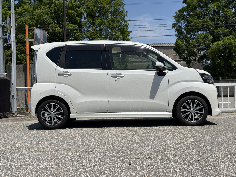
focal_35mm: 48
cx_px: 118
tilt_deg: +0.1
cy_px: 88
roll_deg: +0.9
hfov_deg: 39.7
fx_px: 327
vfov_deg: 30.3
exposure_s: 1/9901
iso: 80
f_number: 1.78
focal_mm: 6.76
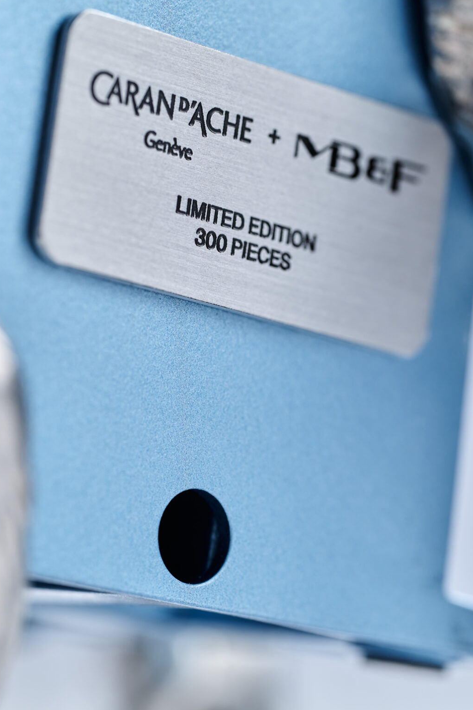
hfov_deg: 11.1
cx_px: 212
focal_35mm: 123
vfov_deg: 16.6
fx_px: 2425
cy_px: 299
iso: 640
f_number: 8
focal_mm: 105
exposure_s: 1/100
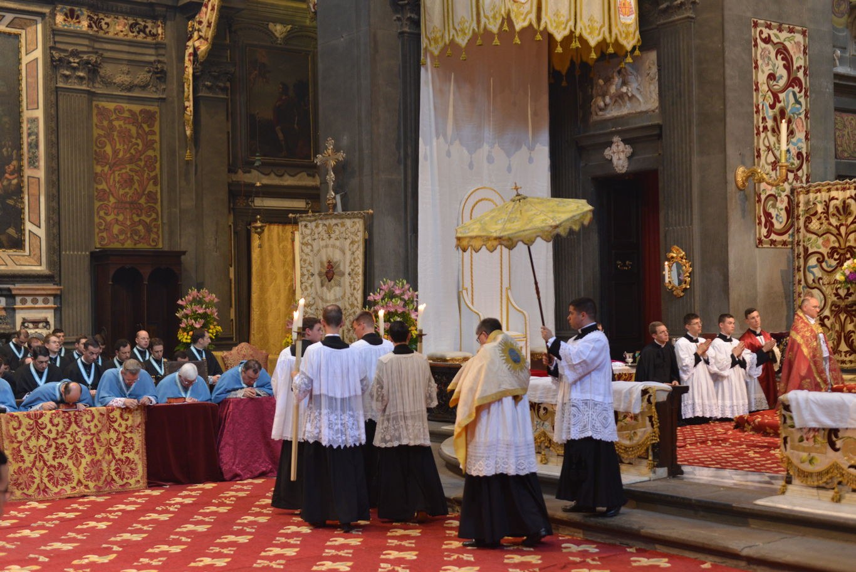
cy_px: 286
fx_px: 1189
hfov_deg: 39.6
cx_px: 428
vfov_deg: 27.0
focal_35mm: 50
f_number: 3.5
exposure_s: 1/50
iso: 1250
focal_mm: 50
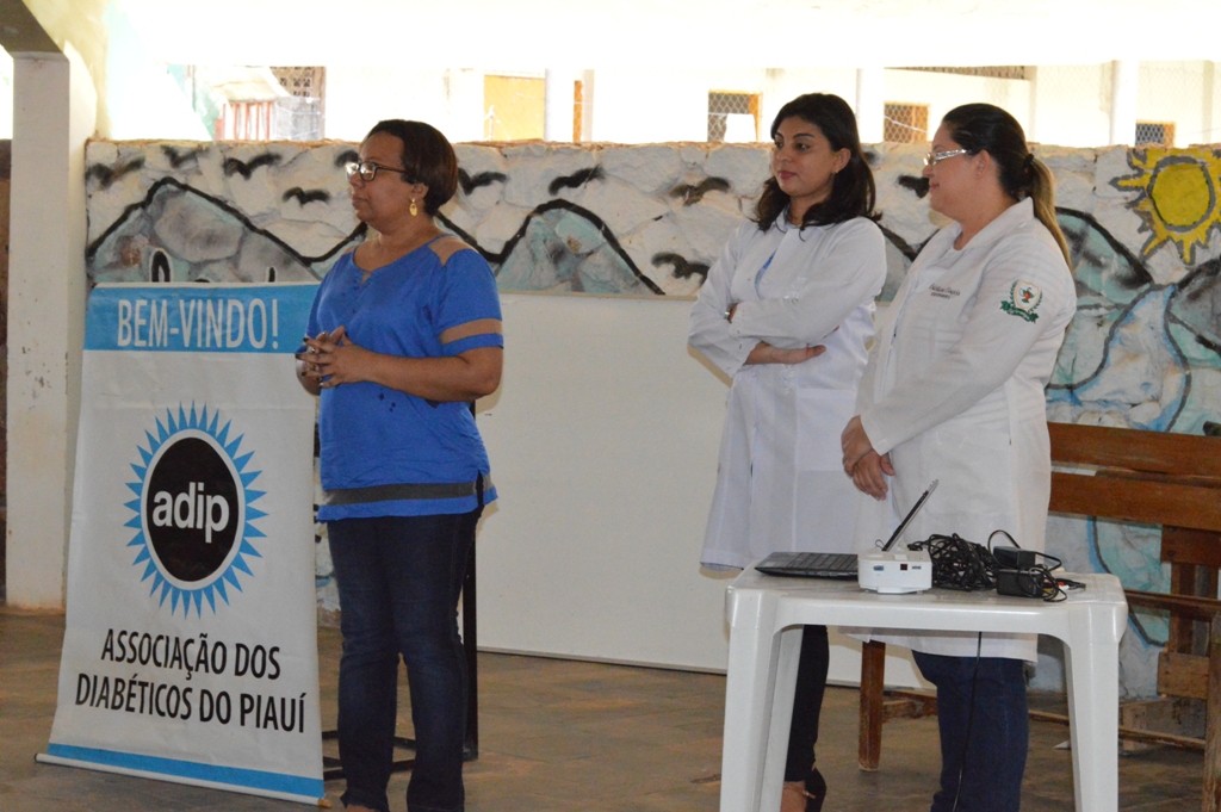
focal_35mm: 82
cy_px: 406
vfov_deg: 16.5
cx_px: 610
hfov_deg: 24.6
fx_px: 2796
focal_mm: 55
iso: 6400
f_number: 10
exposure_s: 1/200
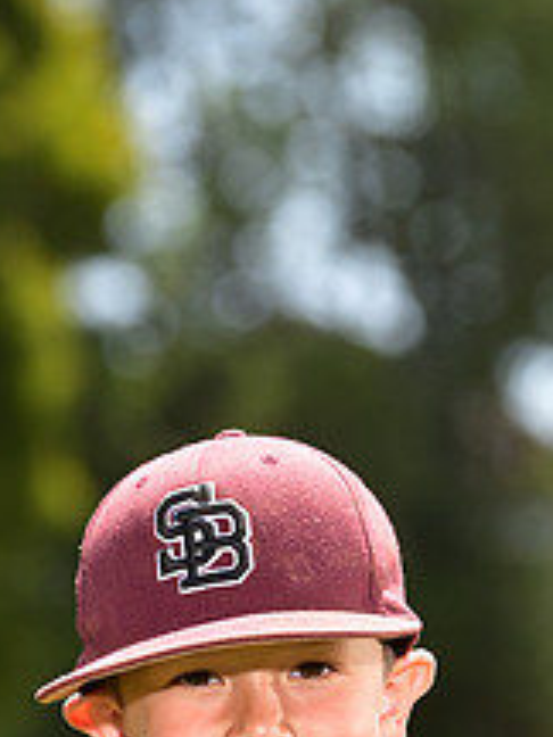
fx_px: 9074
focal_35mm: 426
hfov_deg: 3.5
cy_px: 976
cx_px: 295
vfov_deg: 4.6
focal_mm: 165
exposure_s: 1/200
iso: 80
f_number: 5
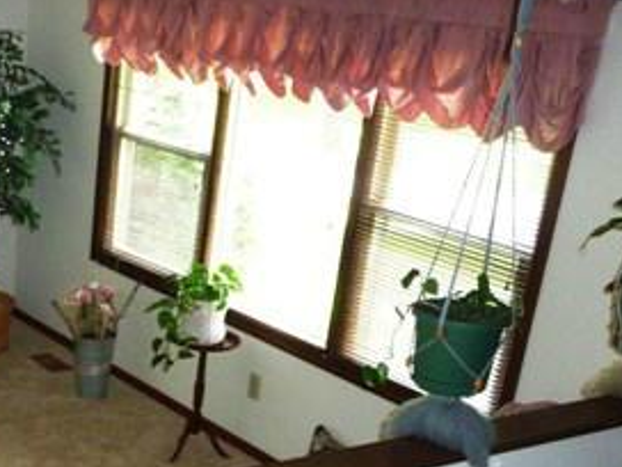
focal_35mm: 66
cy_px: 490
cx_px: -27
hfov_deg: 27.4
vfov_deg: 21.3
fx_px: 1186
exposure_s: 1/30
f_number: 3.3
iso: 400
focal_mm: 4.7
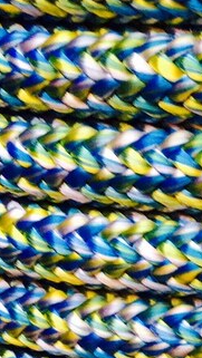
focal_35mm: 118
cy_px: 355
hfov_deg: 9.4
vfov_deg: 17.7
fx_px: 1122
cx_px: 442
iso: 50
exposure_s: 1/120
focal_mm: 4.15
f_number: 2.2
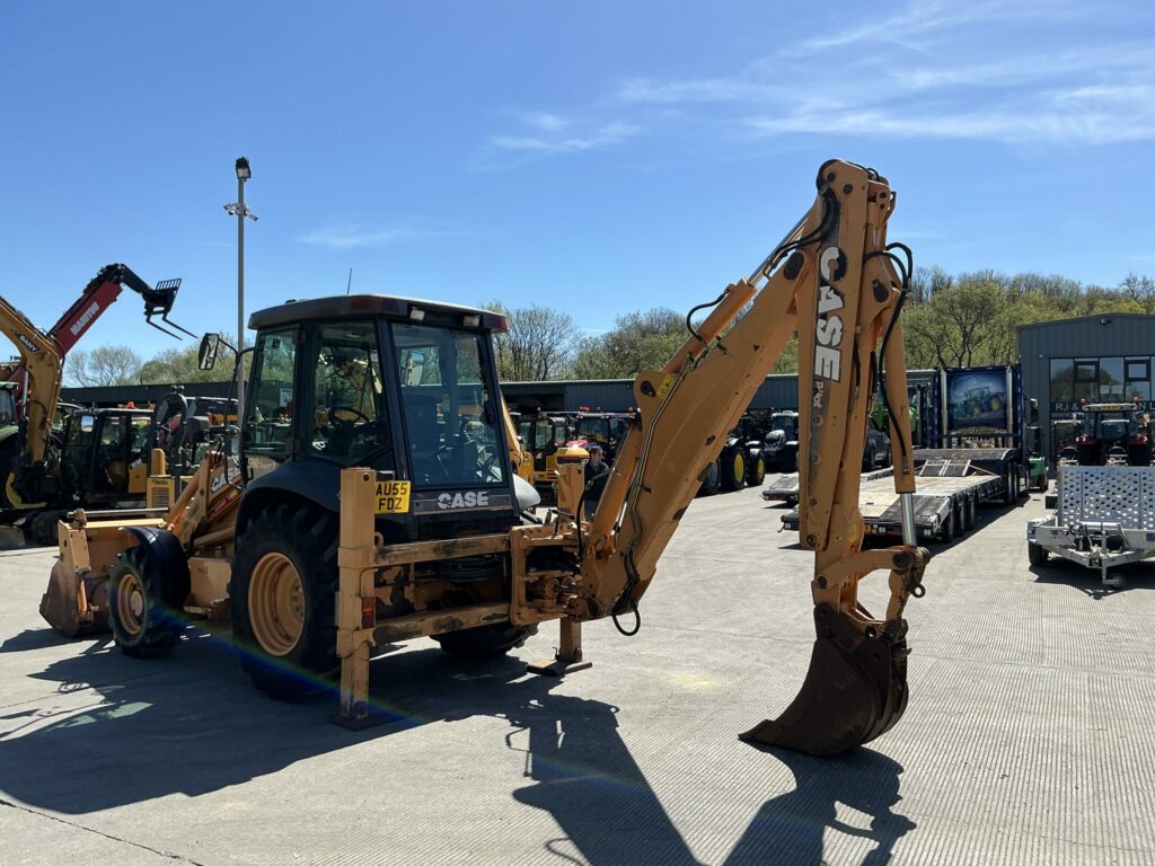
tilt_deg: +3.4
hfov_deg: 63.4
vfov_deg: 49.7
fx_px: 934
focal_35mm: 28
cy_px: 433
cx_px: 578
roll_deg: -1.9
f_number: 1.8
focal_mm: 3
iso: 25
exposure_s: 1/2141
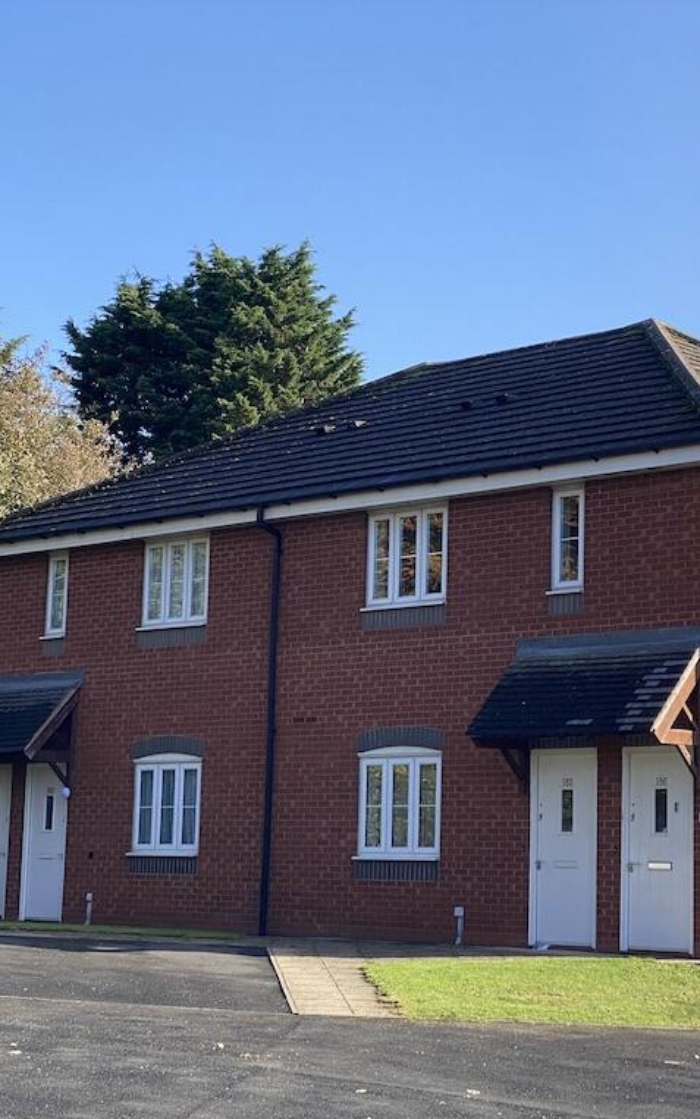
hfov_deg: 17.6
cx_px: 468
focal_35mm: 74
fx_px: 2258
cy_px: 560
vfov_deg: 27.8
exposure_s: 1/826
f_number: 2
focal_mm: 6
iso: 20
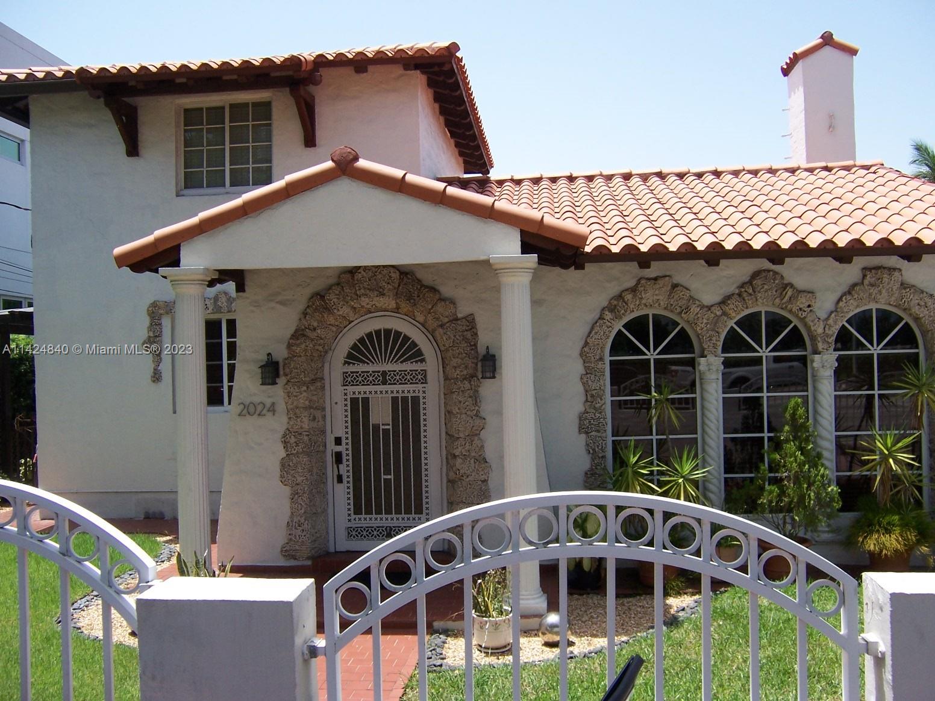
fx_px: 891
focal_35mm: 33
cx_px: 468
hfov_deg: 55.4
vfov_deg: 42.9
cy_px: 350
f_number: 3.4
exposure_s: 1/750
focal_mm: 5.5
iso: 80
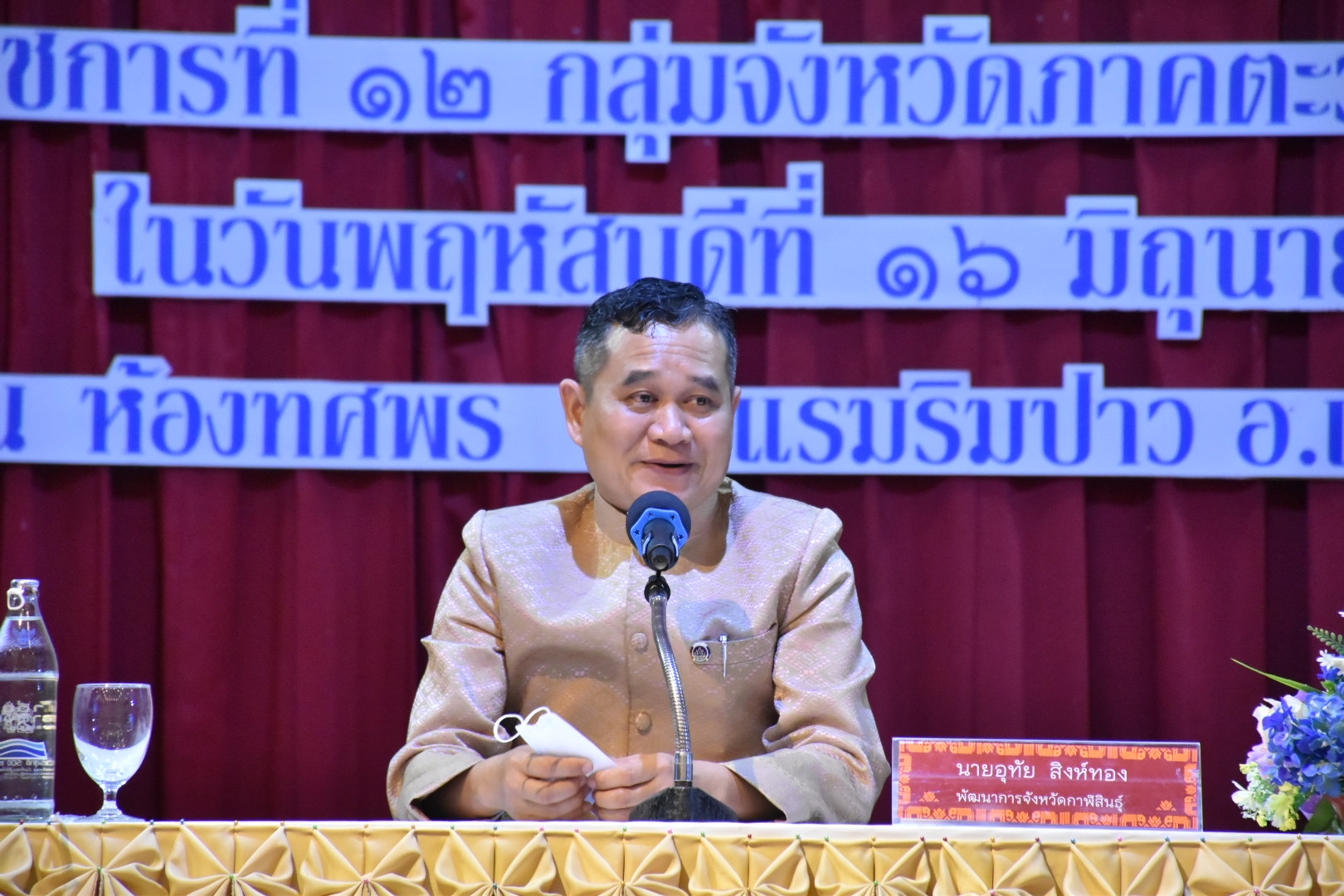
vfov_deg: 6.5
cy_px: 448
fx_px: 7839
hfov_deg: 9.8
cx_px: 672
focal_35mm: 210
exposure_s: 1/30
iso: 3200
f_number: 5.6
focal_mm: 140
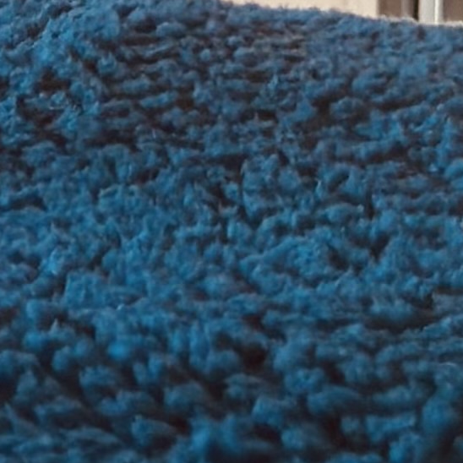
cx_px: -676
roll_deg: -1.5
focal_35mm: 312
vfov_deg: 5.4
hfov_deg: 5.4
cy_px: -608
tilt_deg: -1.8
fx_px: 4721
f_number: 1.78
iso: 125
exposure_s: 1/121
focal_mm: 6.86
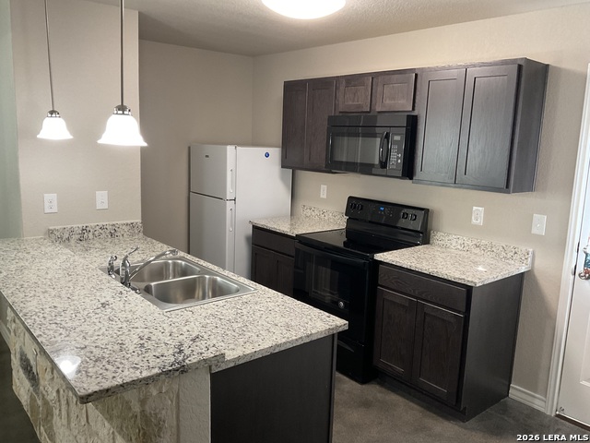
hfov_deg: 61.7
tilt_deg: -9.7
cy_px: 222
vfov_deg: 48.2
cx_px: 295
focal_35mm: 29
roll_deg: -2.2
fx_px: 494
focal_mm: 3
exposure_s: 1/60
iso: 100
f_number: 1.8
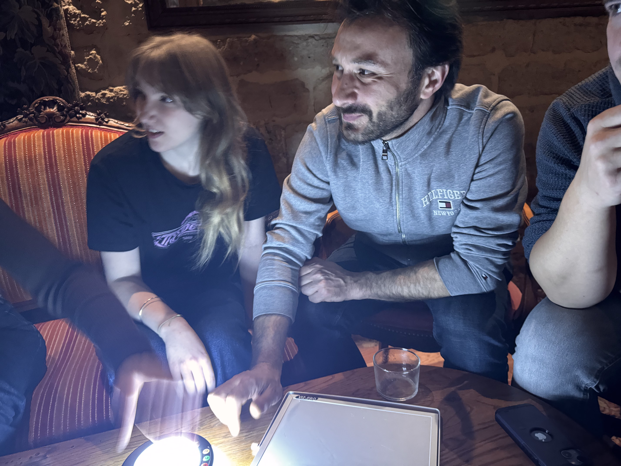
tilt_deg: -14.5
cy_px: 233
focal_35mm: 24
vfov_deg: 56.8
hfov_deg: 71.6
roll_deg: +3.2
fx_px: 431
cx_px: 310
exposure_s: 1/17
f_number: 1.78
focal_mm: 6.76
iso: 1600
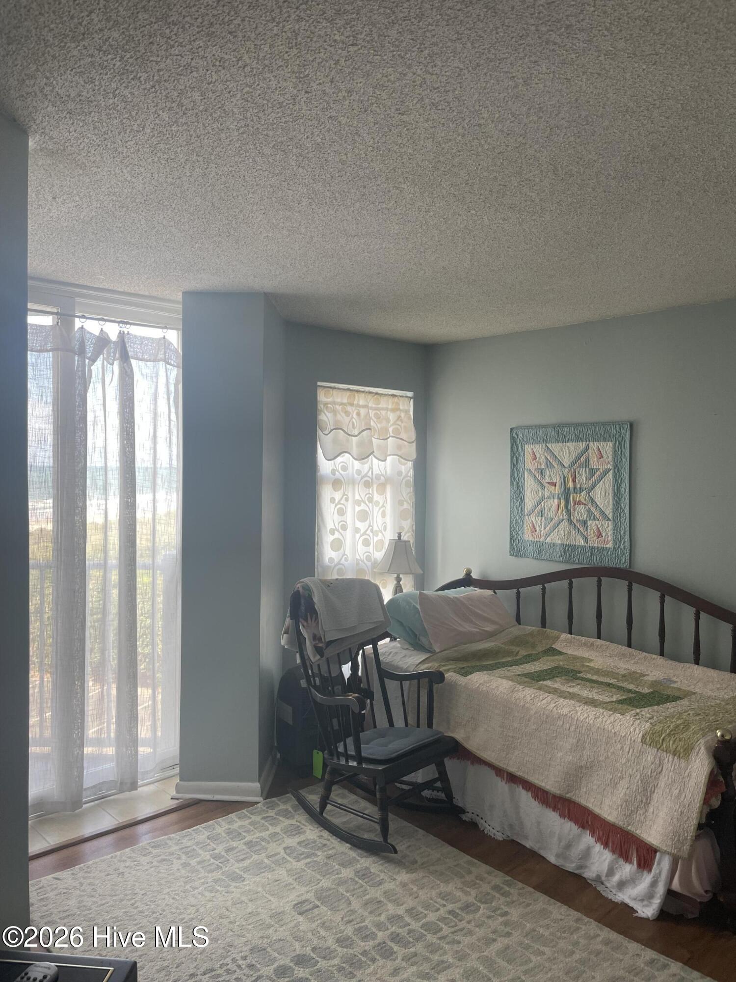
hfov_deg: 53.1
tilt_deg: -0.7
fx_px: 737
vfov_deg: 67.3
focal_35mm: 26
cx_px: 368
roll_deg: -1.3
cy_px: 491
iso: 64
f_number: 1.6
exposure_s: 1/120
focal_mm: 4.2
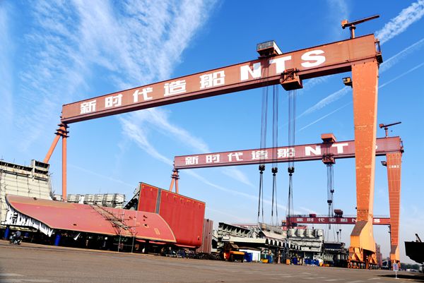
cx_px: 212
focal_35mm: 30
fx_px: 354
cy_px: 142
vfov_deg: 43.7
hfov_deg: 61.9
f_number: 7.1
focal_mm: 30
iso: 100
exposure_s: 1/500
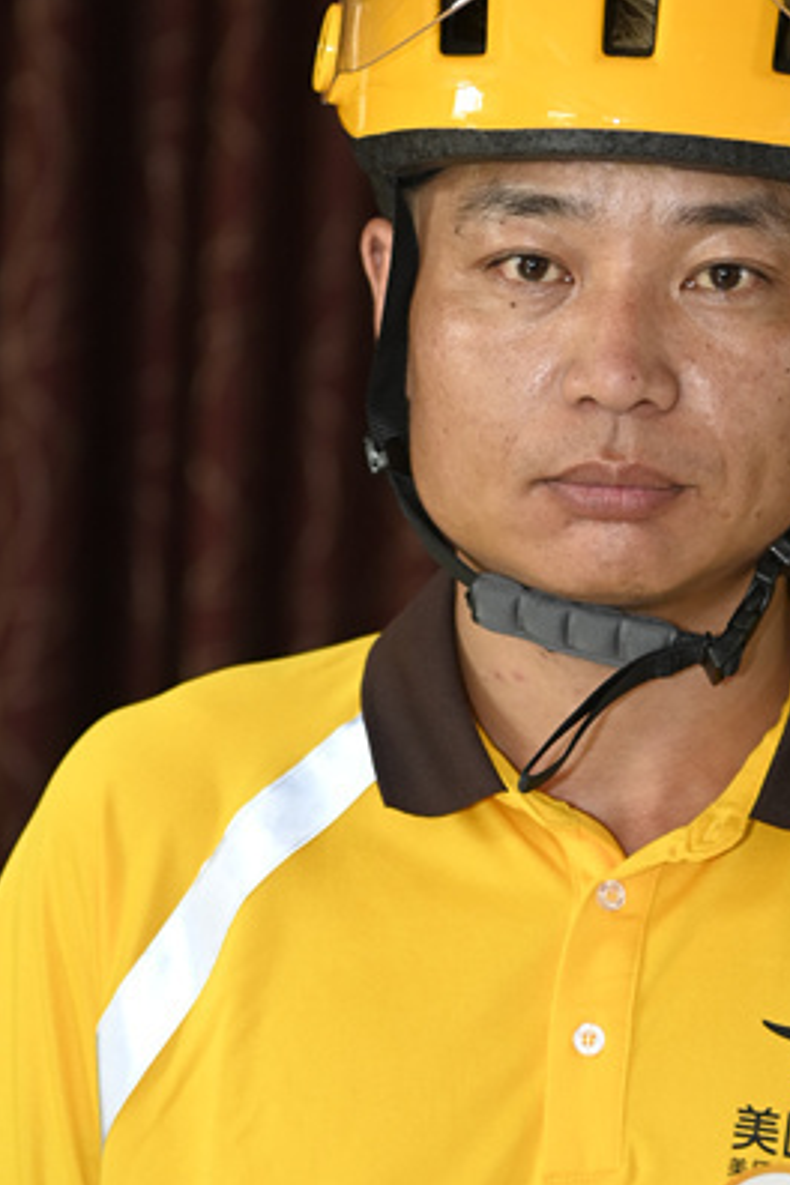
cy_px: 455
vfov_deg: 12.9
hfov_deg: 8.6
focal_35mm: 159
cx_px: 560
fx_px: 5233
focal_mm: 70
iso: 640
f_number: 3.5
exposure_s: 1/80
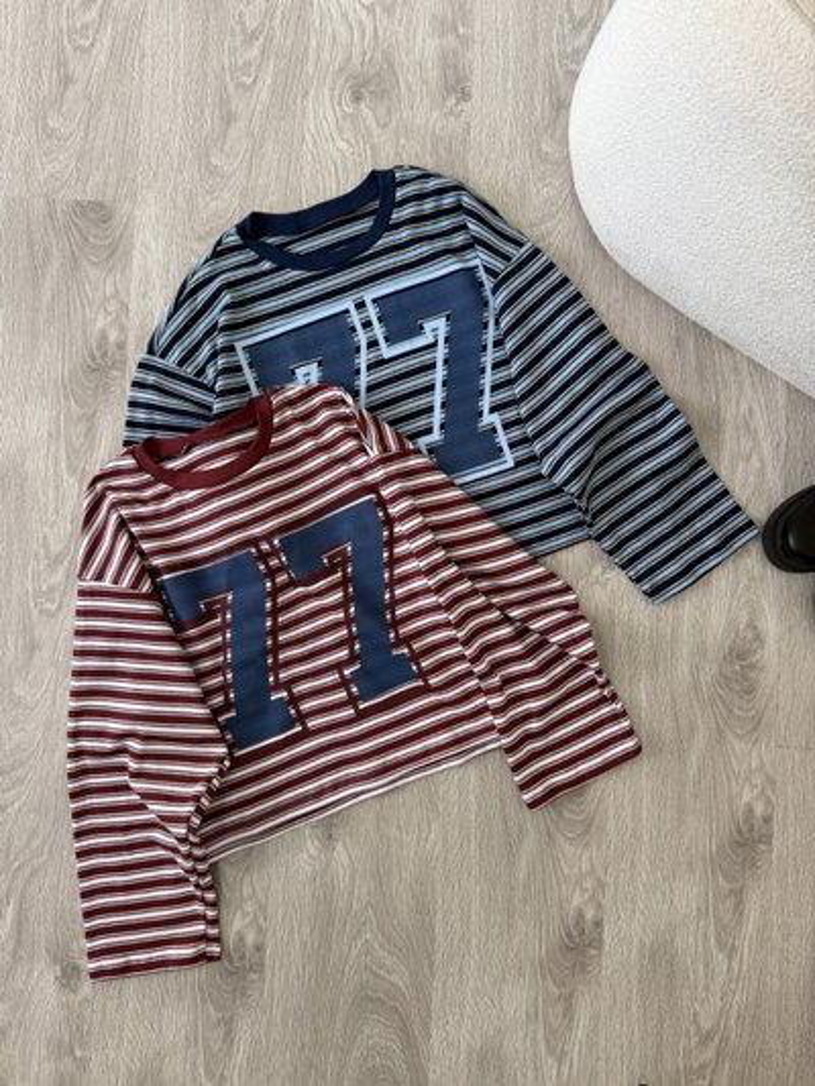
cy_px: 543
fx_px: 753
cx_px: 408
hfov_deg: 56.8
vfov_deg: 71.6
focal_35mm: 24
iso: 160
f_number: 1.78
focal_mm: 6.76
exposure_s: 1/100
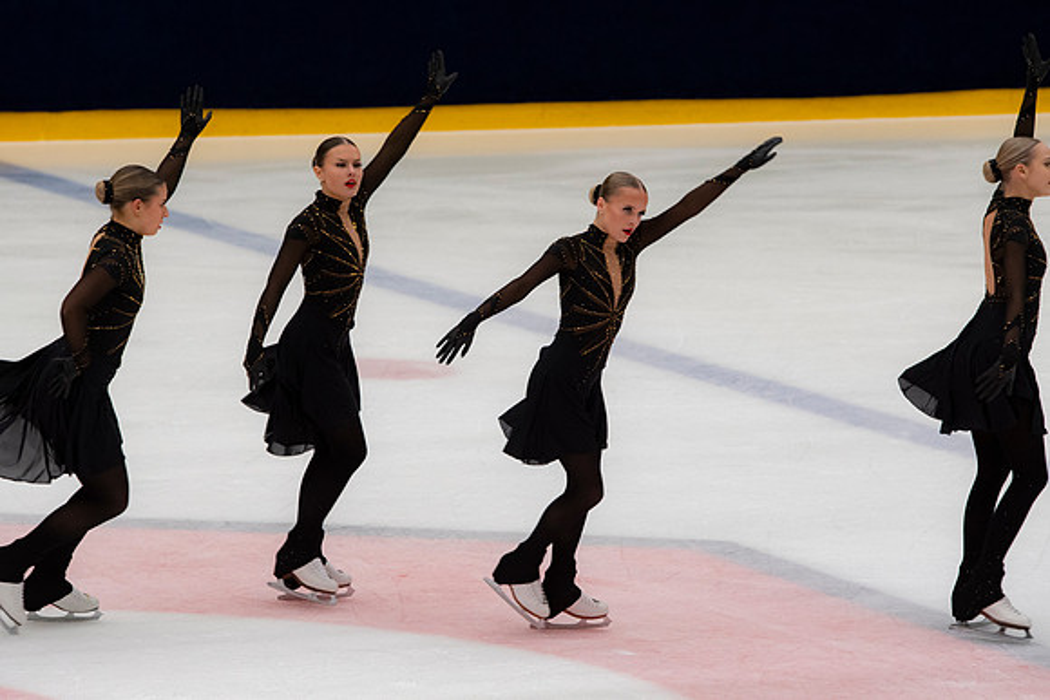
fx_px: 8095
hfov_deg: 7.4
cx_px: 525
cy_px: 350
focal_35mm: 278
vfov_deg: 5.0
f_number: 5.6
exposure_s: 1/320
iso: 1000
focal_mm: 185
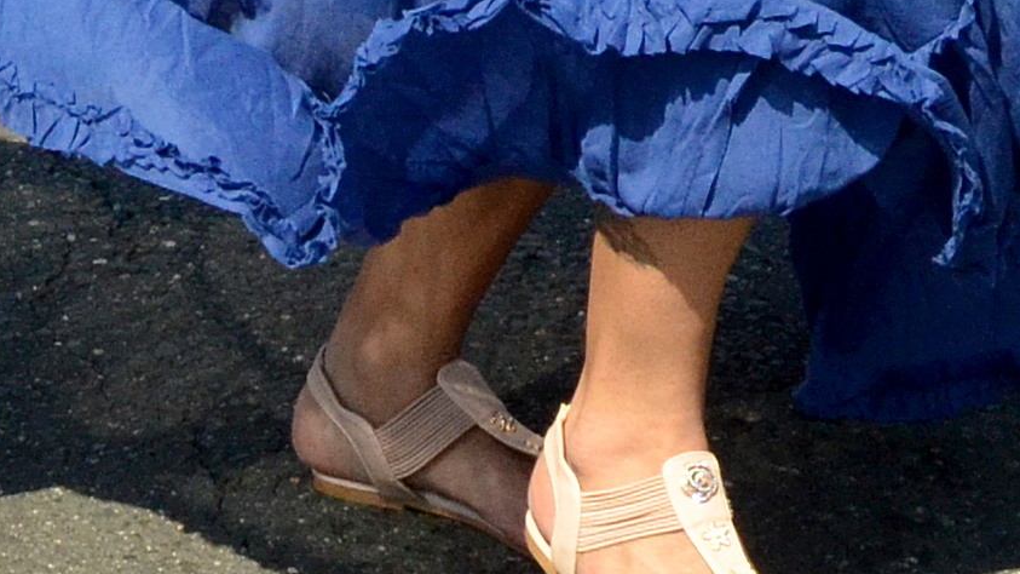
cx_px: 421
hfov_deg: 9.8
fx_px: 5950
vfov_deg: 5.2
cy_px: -1073
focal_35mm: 220
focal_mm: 24
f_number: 9
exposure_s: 1/2500
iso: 1250
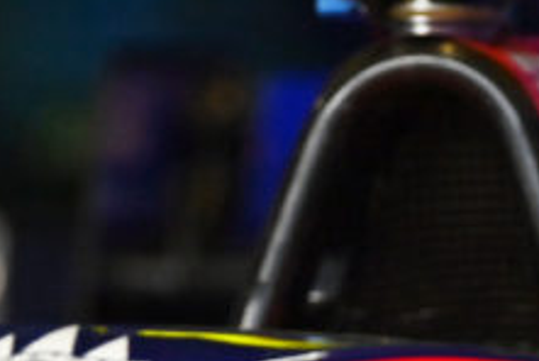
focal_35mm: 648
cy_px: 767
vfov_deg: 2.1
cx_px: 712
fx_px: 9715
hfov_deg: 3.2
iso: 1000
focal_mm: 140
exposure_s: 1/800
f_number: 2.8
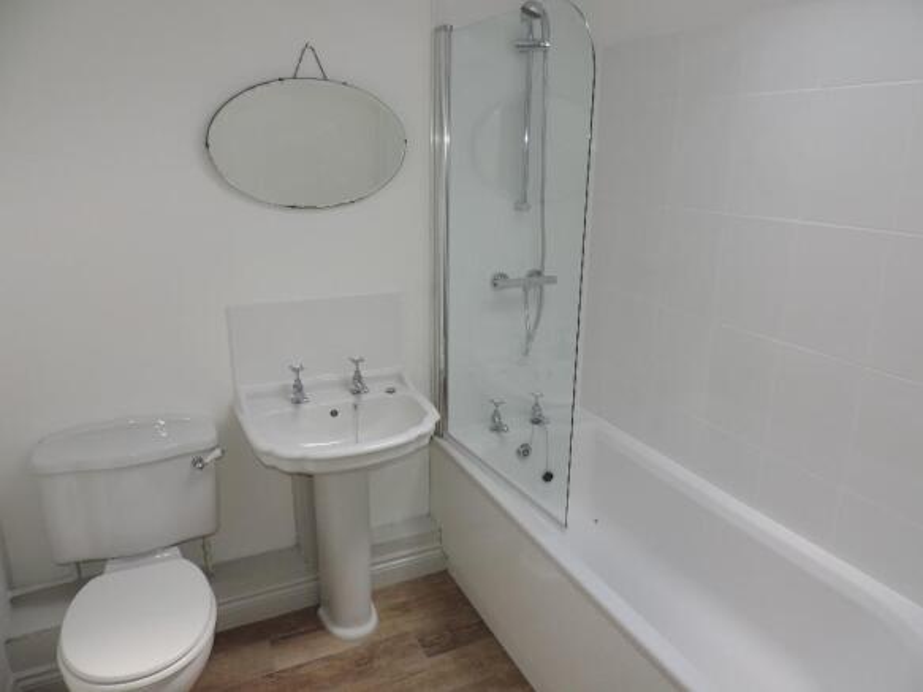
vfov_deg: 56.8
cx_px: 462
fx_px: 640
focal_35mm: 24
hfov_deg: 71.6
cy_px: 346
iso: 80
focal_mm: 4.3
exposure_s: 1/80
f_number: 3
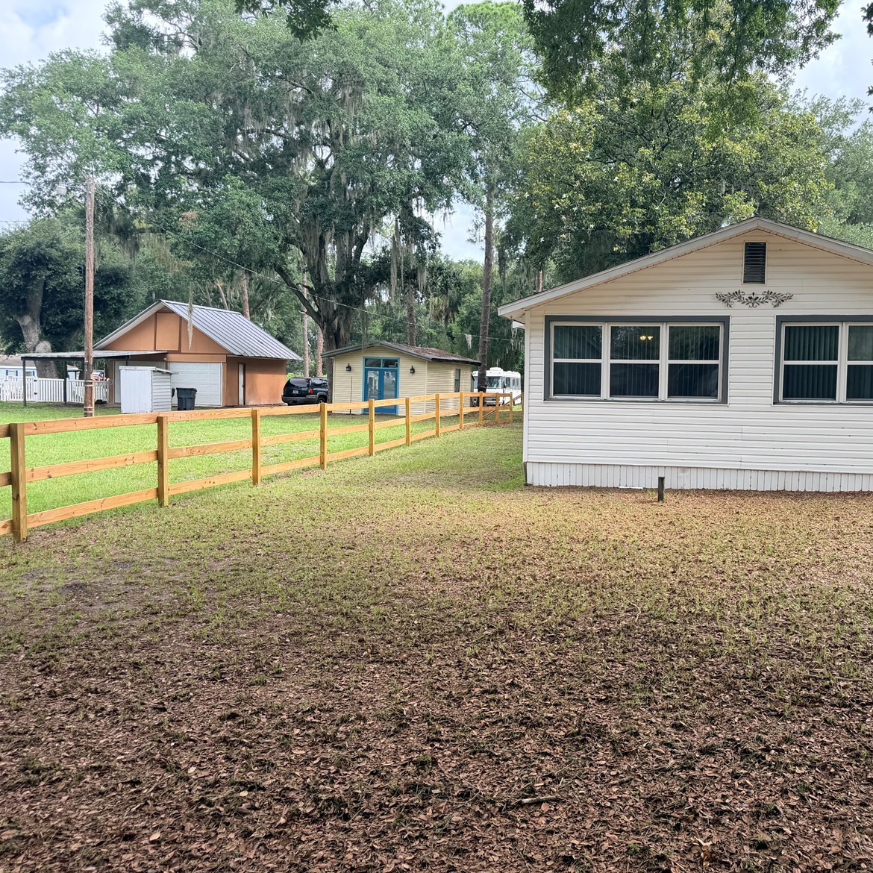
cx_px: 560
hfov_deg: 54.8
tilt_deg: -2.3
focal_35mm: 29
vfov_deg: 55.6
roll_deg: -1.5
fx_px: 827
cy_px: 434
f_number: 1.78
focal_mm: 6.76
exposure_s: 1/1018
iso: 80
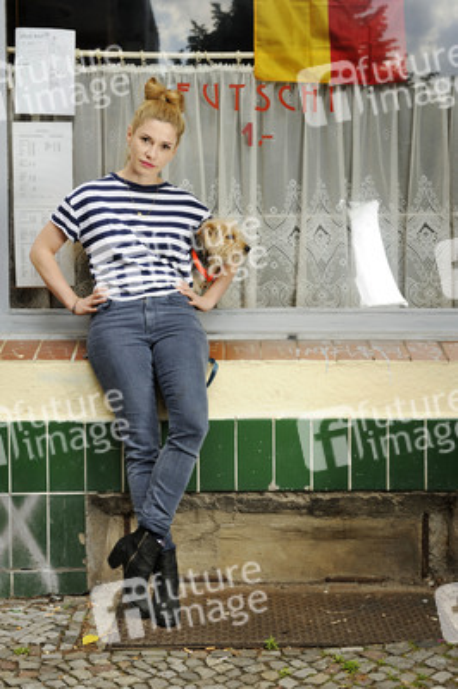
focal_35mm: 62
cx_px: 229
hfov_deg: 21.9
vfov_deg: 32.4
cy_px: 344
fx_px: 1185
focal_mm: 62
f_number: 5.6
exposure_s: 1/200
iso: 400
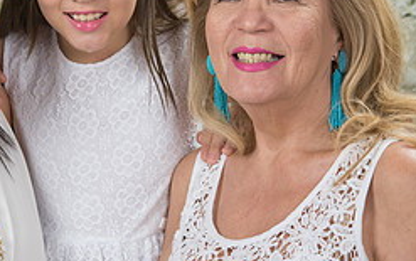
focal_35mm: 196
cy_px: 58
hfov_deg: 10.6
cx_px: 79
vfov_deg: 6.7
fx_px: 2225
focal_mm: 82
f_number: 5
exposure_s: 1/125
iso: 1250
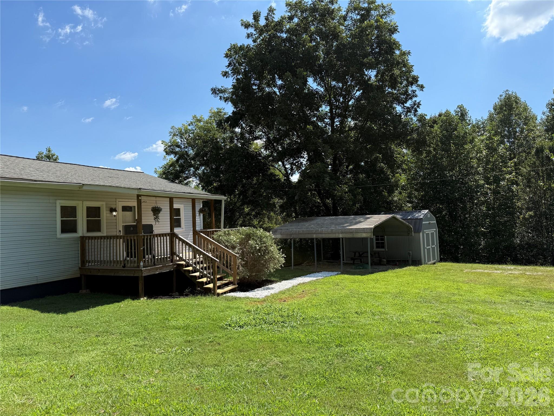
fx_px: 384
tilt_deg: +2.2
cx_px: 277
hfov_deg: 71.6
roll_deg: +1.9
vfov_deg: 56.8
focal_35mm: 24
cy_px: 208
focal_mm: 6.76
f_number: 1.78
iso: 80
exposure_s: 1/3759
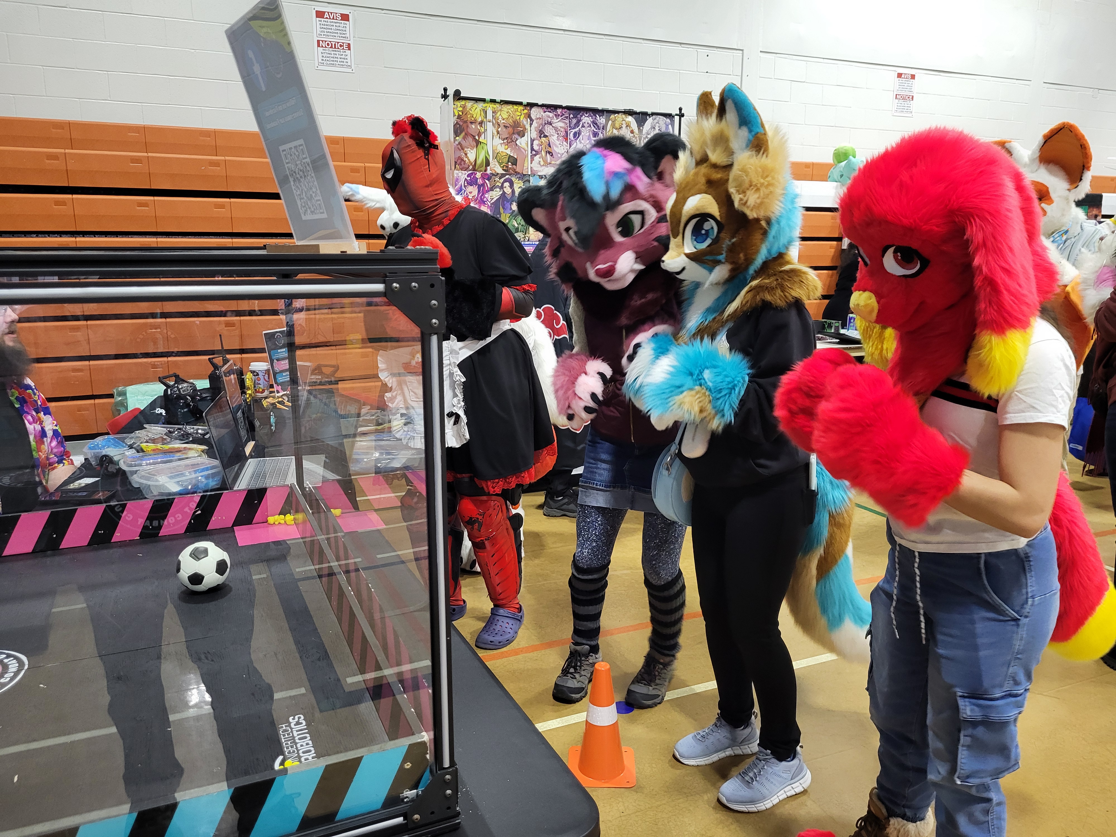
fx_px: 838
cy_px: 418
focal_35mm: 26
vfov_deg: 53.1
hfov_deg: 67.3
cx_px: 558
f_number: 1.8
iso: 320
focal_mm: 5.4
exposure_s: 1/40
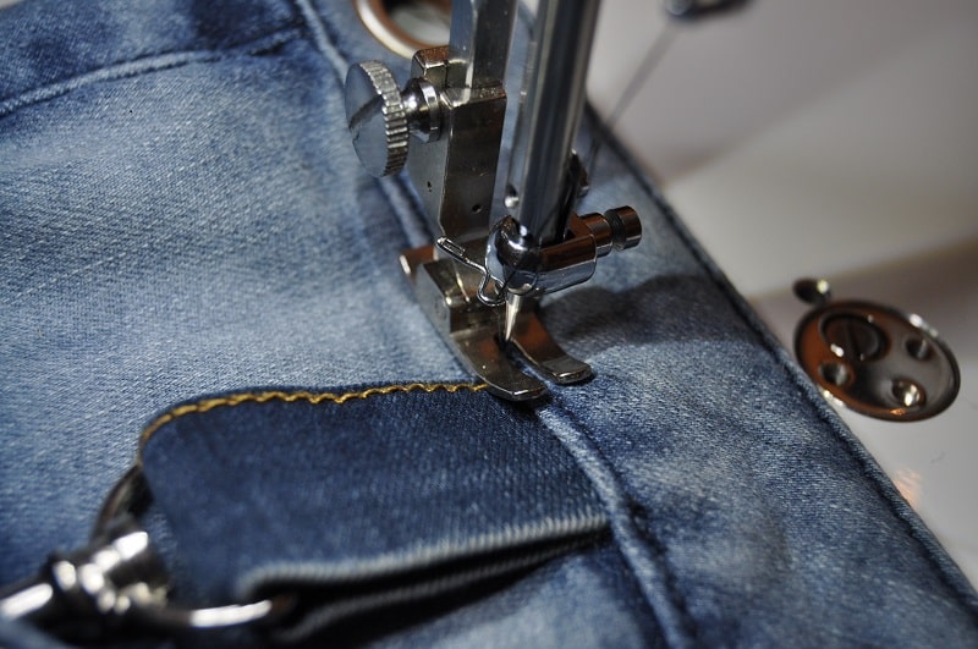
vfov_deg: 23.7
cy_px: 324
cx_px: 489
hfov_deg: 35.1
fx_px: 1546
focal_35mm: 57
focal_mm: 38
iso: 400
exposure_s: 1/100
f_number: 4.8
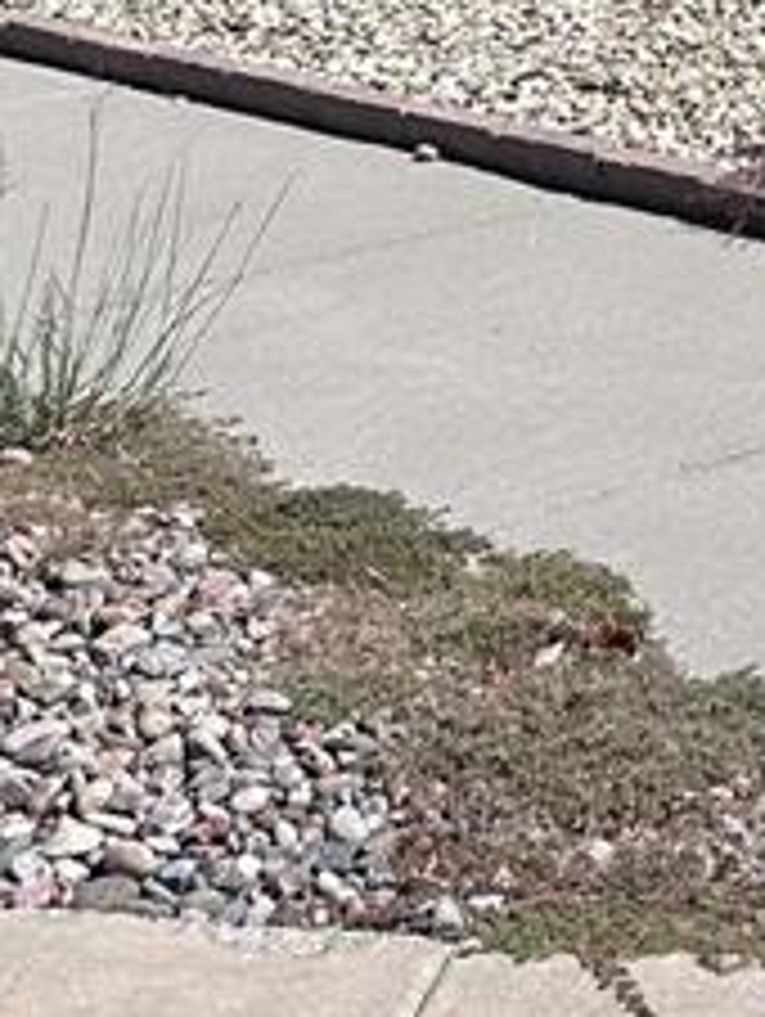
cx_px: 846
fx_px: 3647
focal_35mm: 124
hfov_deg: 11.8
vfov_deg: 14.9
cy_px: -428
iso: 50
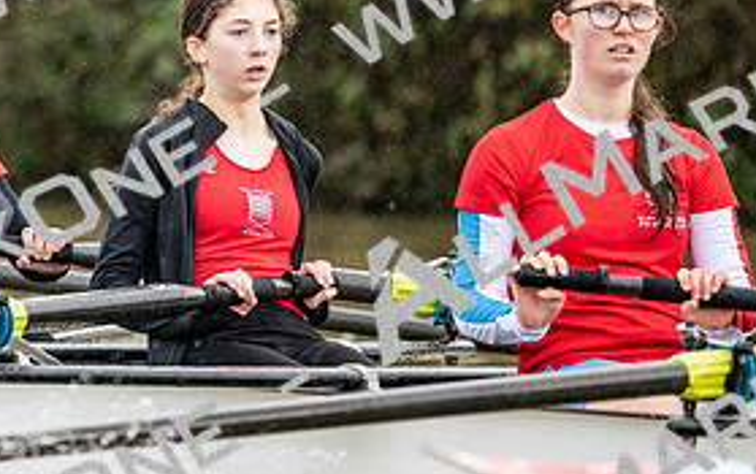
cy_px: 110
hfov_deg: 2.5
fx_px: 17469
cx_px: 135
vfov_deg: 1.6
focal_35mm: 847
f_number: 4.5
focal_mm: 400
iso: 2200
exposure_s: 1/1600
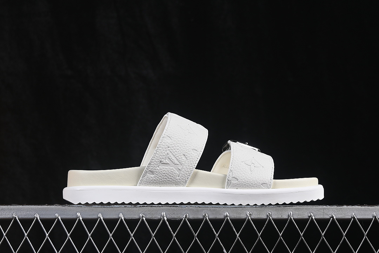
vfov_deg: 18.2
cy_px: 126
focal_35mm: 75
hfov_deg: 27.0
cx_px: 190
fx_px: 790
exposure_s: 1/80
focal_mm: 50
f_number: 8
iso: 160
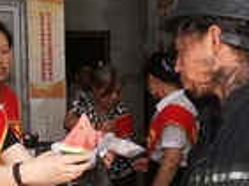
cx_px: 111
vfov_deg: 15.2
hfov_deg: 20.5
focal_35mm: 96
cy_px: 150
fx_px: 689
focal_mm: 4.5
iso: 80
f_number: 2.2
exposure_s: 1/100
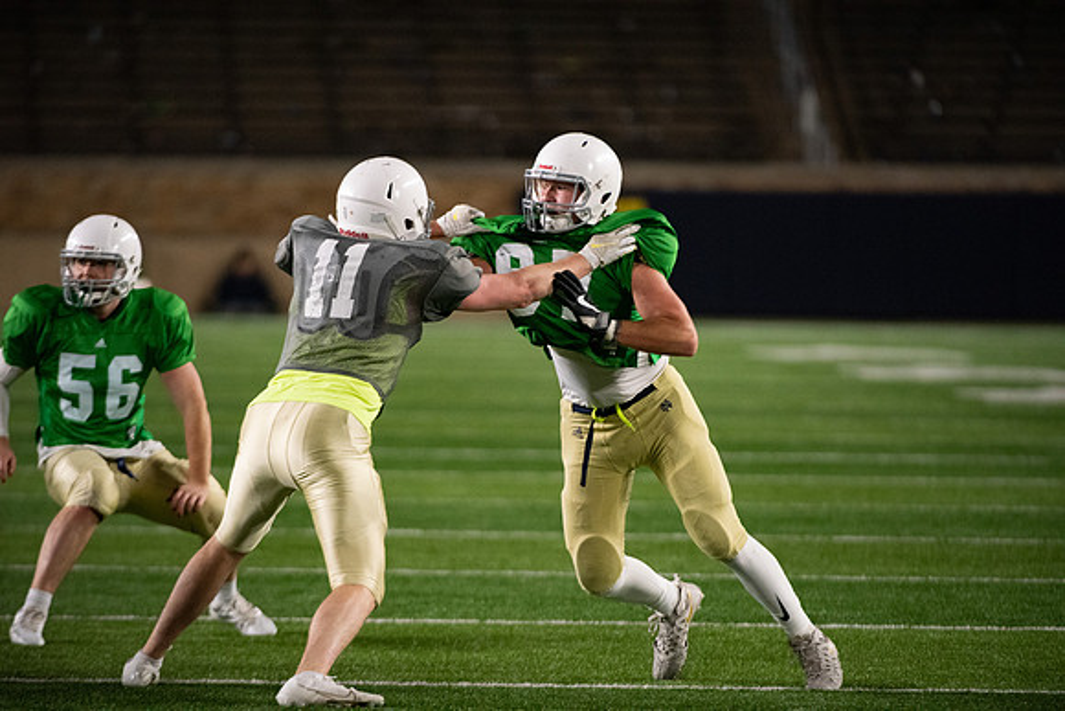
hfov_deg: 5.9
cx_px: 532
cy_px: 356
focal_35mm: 350
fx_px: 10356
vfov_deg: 3.9
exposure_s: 1/500
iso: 5000
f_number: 4.5
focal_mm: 350
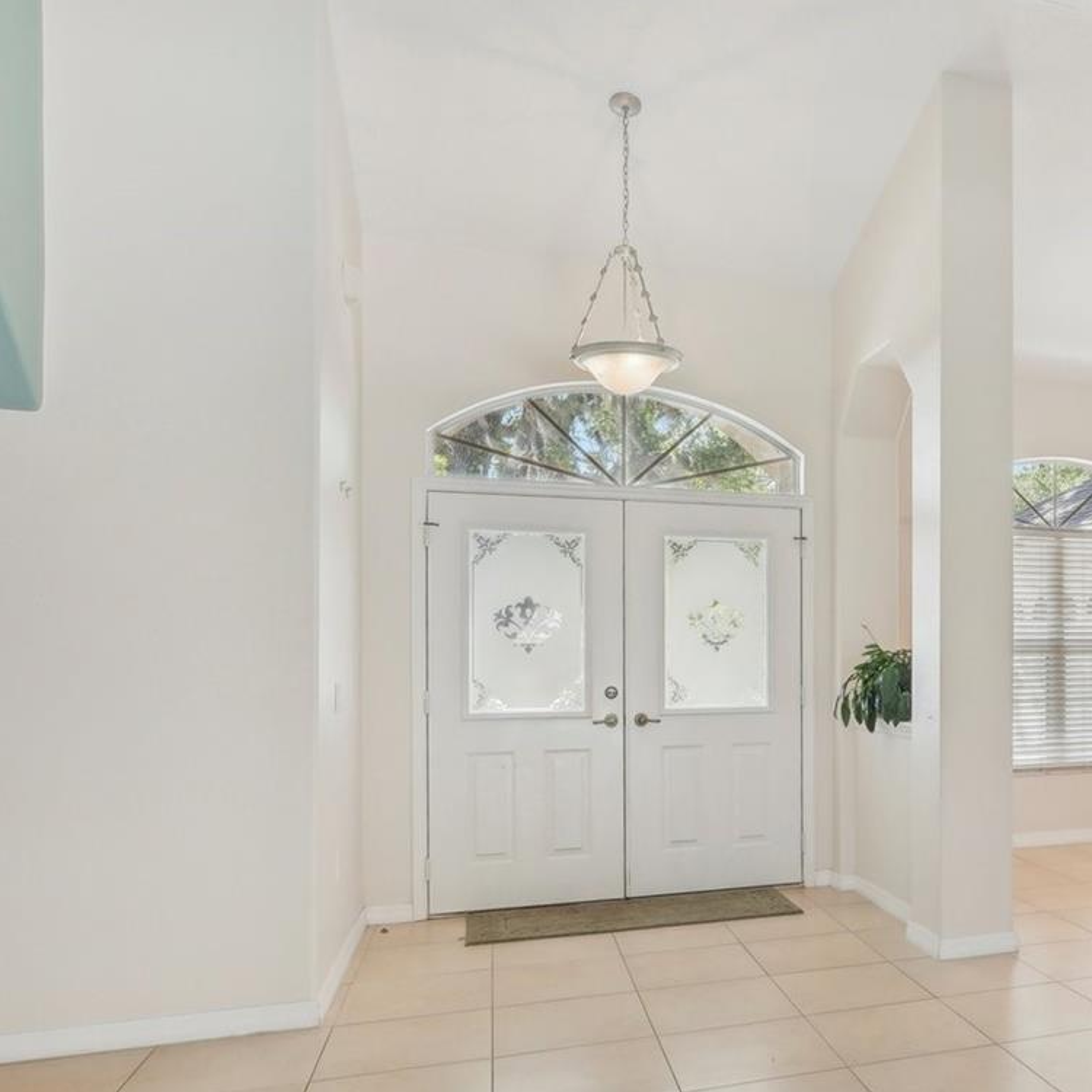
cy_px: 625
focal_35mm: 29
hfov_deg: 50.8
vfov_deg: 55.4
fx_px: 1035
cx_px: 930
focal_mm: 16
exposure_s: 1/40
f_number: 8
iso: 400
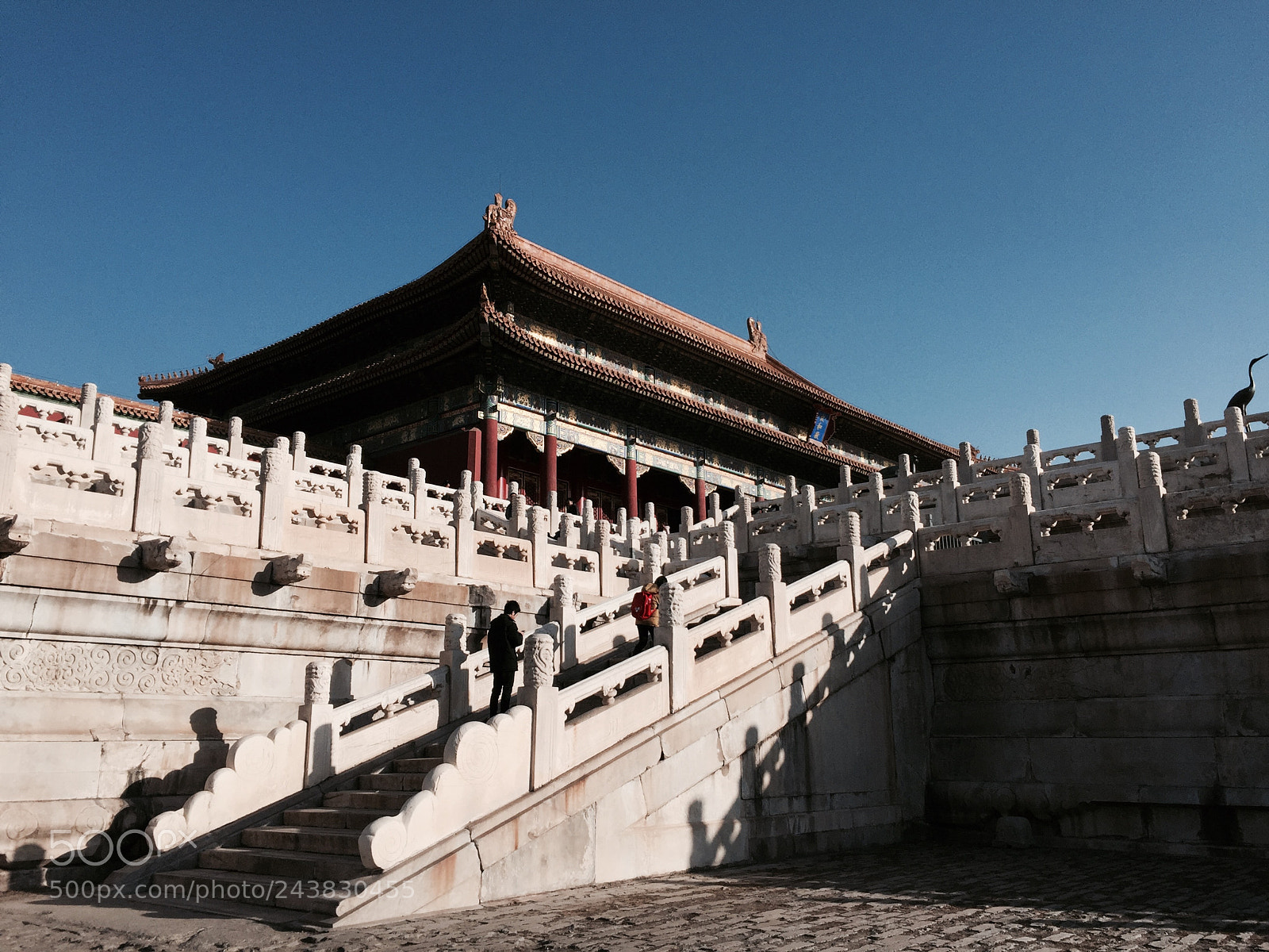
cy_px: 476
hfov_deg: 61.7
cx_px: 634
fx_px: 1063
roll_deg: +0.5
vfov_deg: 48.2
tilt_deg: +13.9
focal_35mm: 29
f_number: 2.2
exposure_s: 1/3968
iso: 32
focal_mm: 4.15
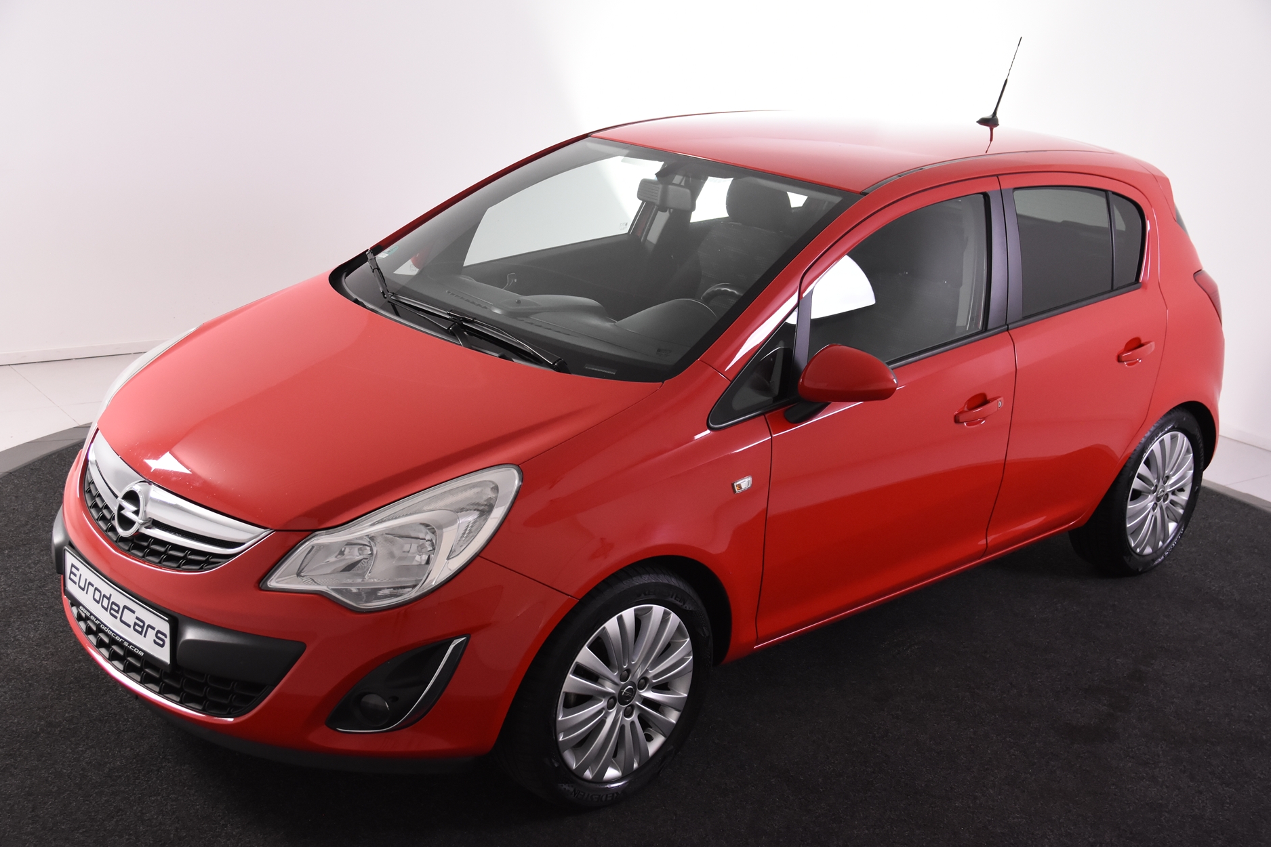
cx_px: 626
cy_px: 426
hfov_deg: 45.4
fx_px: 1518
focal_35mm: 43
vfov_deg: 31.2
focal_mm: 28
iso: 1600
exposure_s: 1/100
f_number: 5
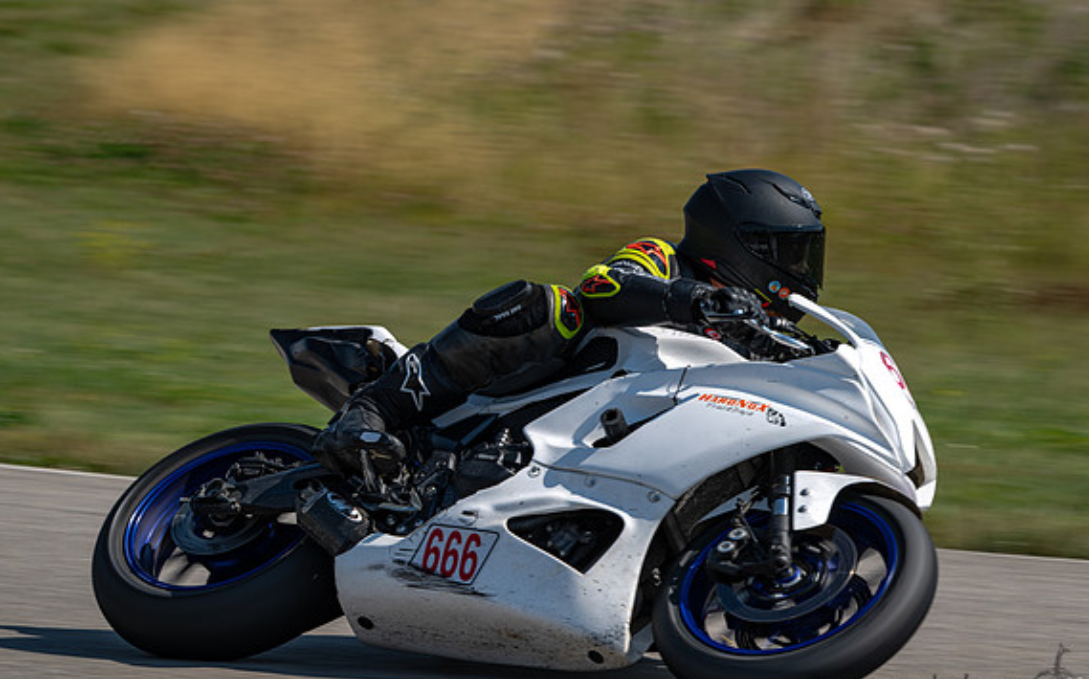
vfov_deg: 5.5
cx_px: 629
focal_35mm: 240
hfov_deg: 8.7
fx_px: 7119
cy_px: 406
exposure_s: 1/200
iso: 80
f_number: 13
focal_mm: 200
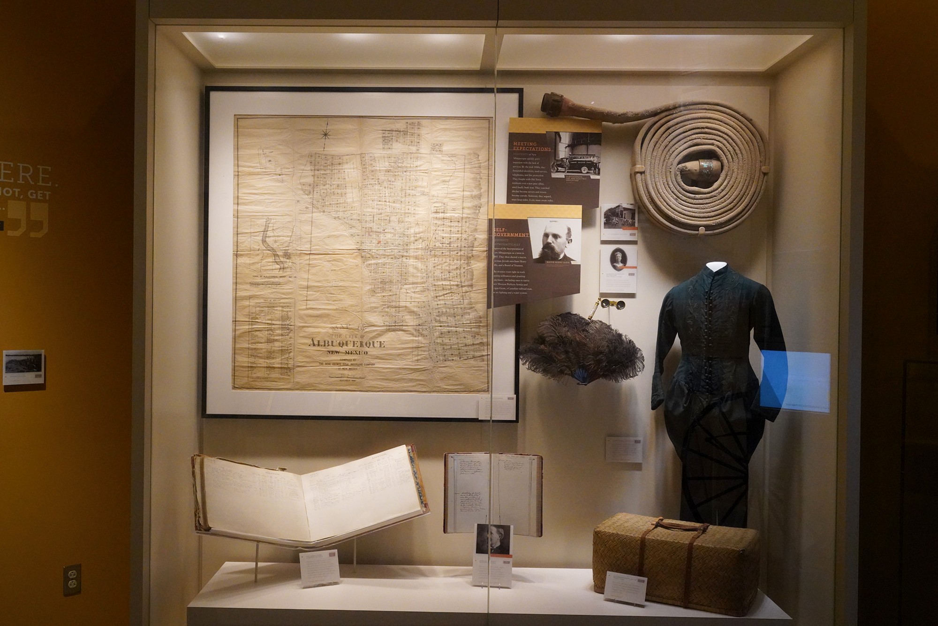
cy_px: 313
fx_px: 886
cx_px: 469
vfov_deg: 38.9
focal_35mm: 34
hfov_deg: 55.8
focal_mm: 34
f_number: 10
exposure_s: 1/80
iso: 10000
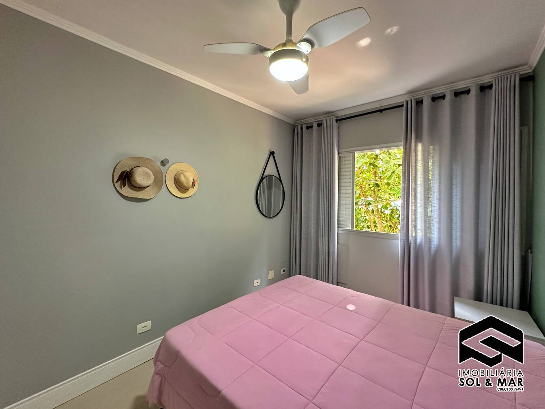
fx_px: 236
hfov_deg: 98.2
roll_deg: -1.0
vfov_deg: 81.7
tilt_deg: +0.0
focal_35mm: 15
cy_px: 197
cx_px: 276
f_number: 2.2
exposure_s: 1/60
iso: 200
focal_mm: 2.22
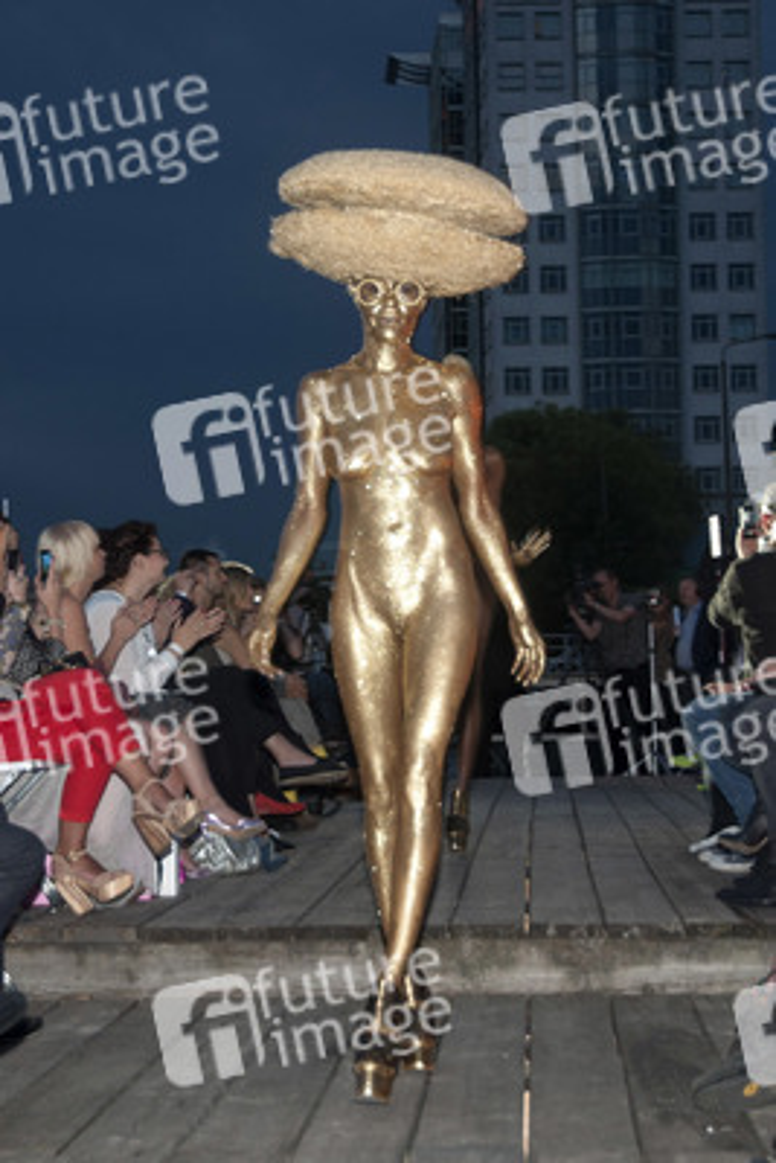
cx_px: 388
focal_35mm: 46
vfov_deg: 42.3
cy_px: 582
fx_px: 1502
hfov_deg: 29.0
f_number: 5.6
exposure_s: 1/20
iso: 400
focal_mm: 31
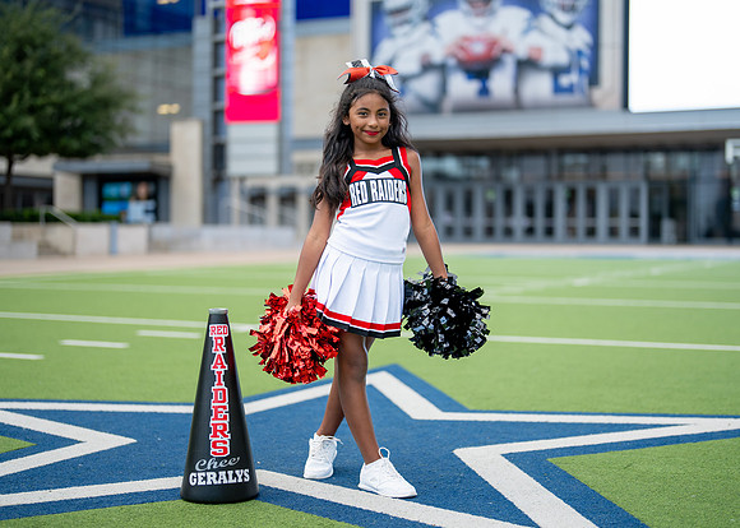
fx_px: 1243
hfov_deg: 33.2
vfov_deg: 24.0
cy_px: 260
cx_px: 388
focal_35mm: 59
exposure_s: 1/1000
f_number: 1.2
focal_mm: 50
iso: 160
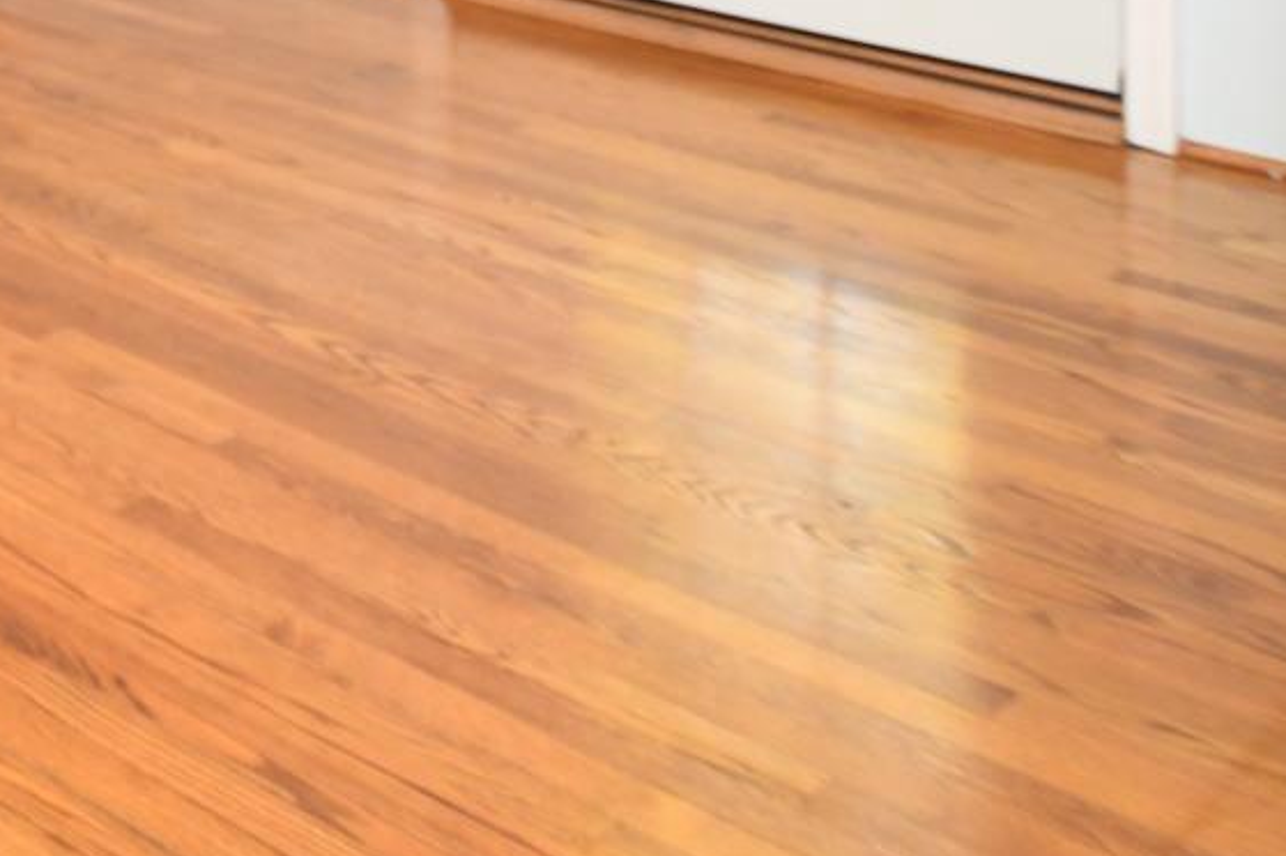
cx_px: -720
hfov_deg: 25.5
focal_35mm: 55
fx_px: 1963
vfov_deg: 19.4
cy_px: -620
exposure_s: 1/80
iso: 720
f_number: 5
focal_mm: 10
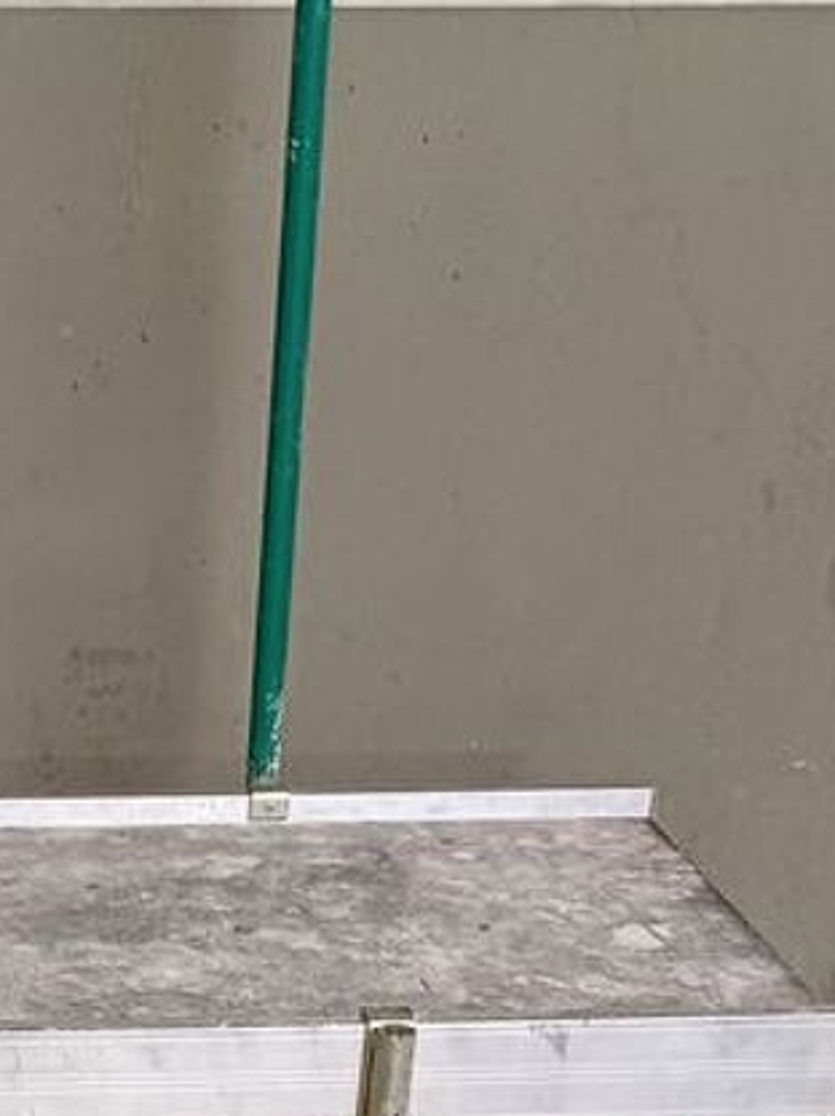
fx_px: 2577
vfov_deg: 21.1
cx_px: -83
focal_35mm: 80
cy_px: 1612
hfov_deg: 17.8
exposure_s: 1/25
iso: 400
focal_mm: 4.65
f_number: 1.8
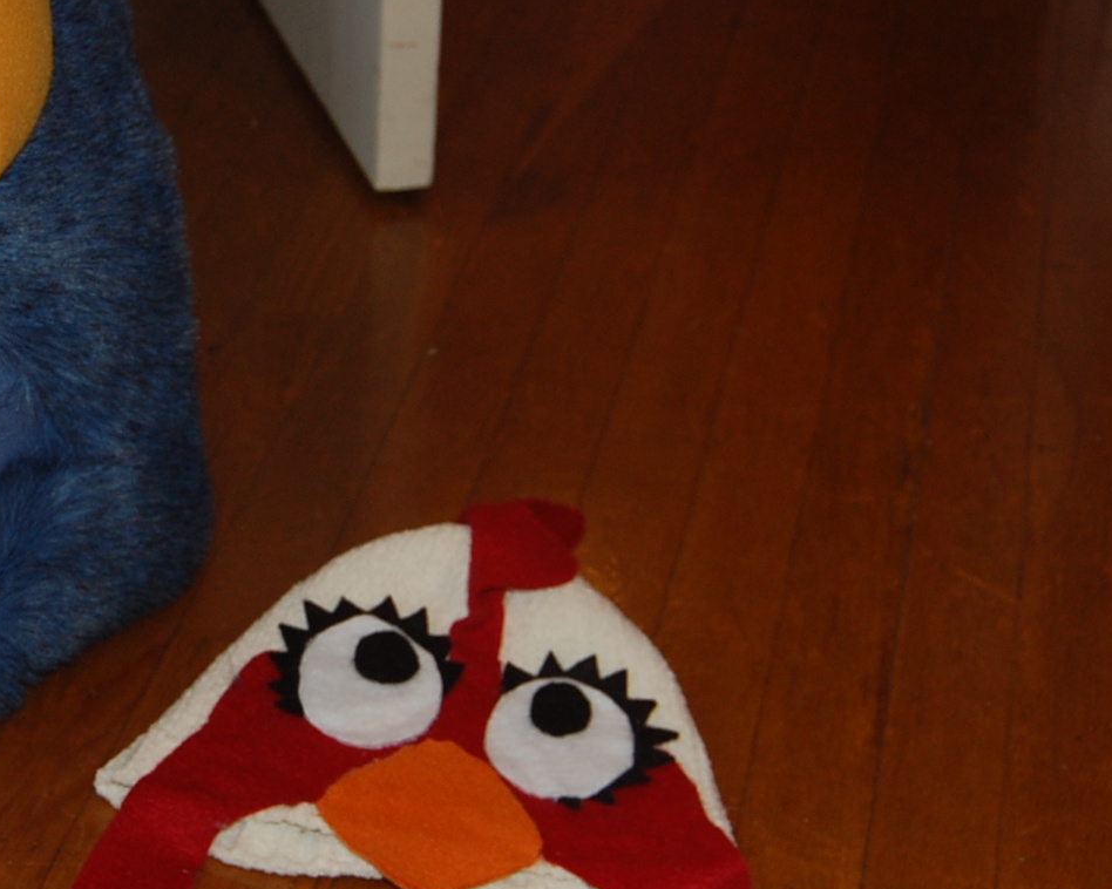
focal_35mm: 87
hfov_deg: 21.5
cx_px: 130
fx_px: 2863
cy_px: 461
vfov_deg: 17.7
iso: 400
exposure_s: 1/60
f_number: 4
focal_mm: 26
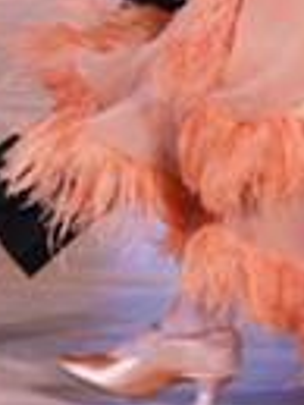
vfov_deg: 6.4
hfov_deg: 4.9
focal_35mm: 302
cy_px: -374
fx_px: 3530
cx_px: 262
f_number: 5.6
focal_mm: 70
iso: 2500
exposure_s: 1/250
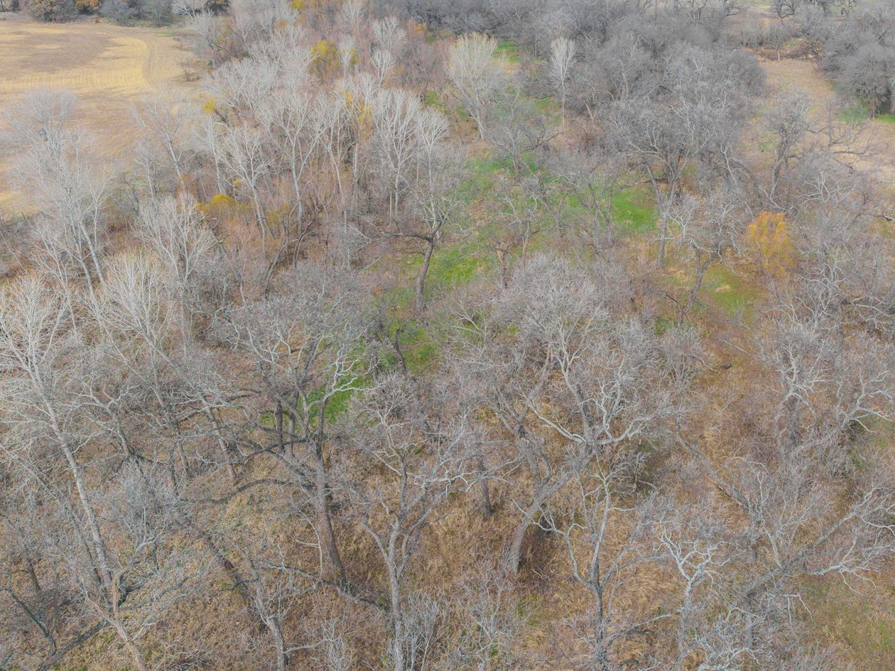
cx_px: 639
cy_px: 229
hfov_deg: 46.6
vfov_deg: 36.5
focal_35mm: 39
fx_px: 1008
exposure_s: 1/2500
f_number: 1.8
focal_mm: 8.67
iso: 200
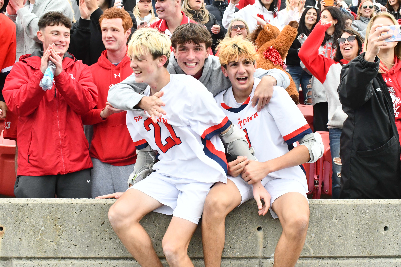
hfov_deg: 43.6
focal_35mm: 45
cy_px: 134
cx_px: 200
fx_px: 501
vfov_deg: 29.9
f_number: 14
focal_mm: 30
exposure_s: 1/800
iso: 4000
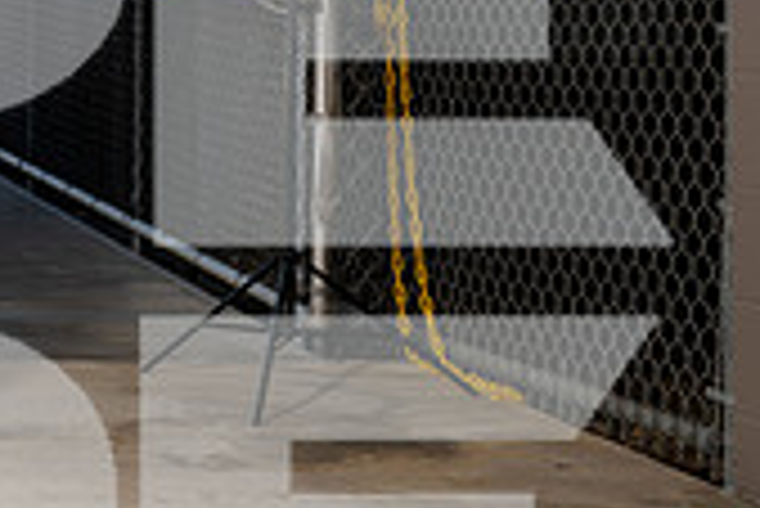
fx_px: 2388
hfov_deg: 16.1
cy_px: 11
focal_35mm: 113
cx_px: -472
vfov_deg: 12.0
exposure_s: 1/250
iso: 160
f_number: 10
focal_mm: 33
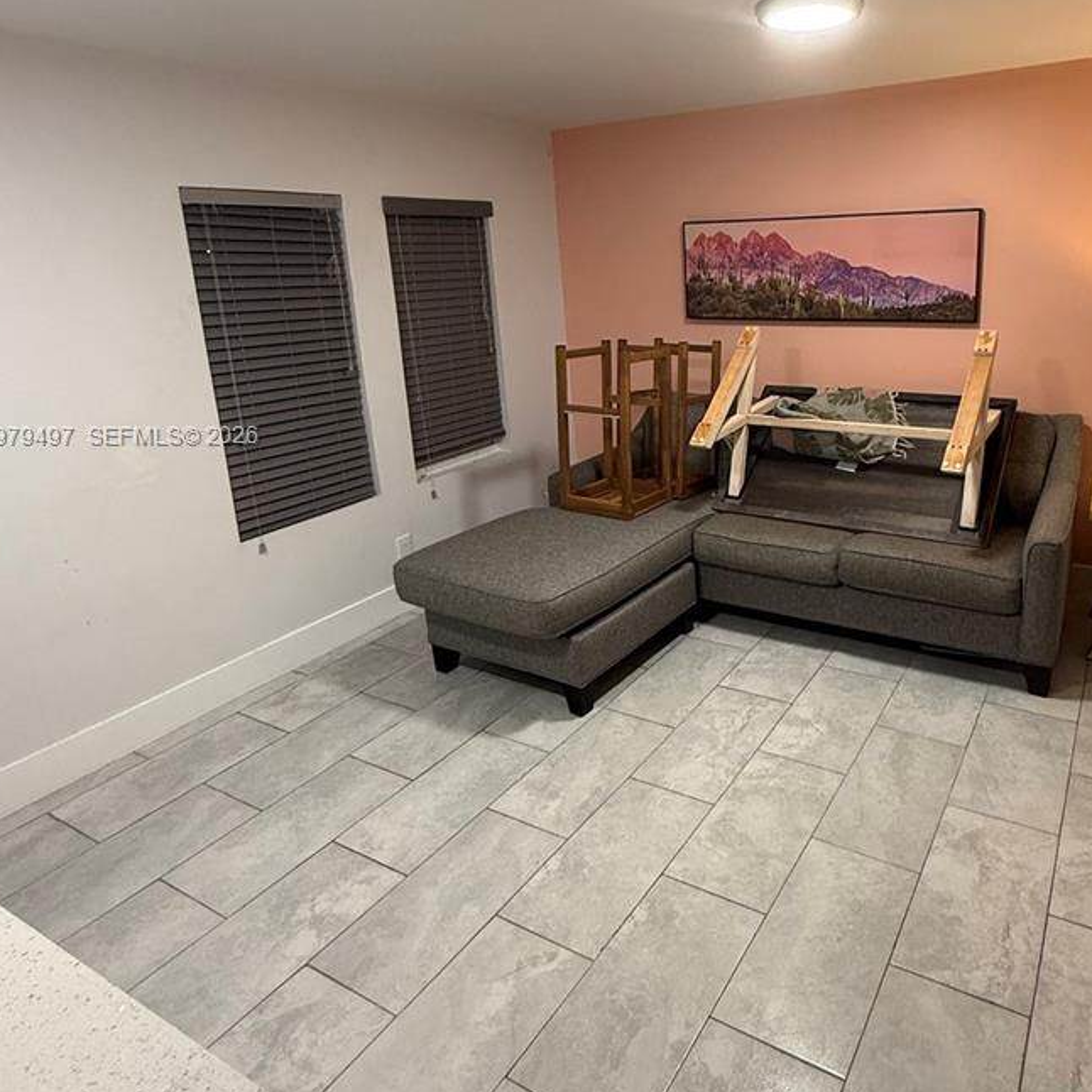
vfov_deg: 66.6
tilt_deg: -12.3
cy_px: 438
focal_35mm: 23
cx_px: 707
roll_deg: +1.6
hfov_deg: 65.9
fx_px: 821
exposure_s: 1/60
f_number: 2.2
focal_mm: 2.22
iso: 320
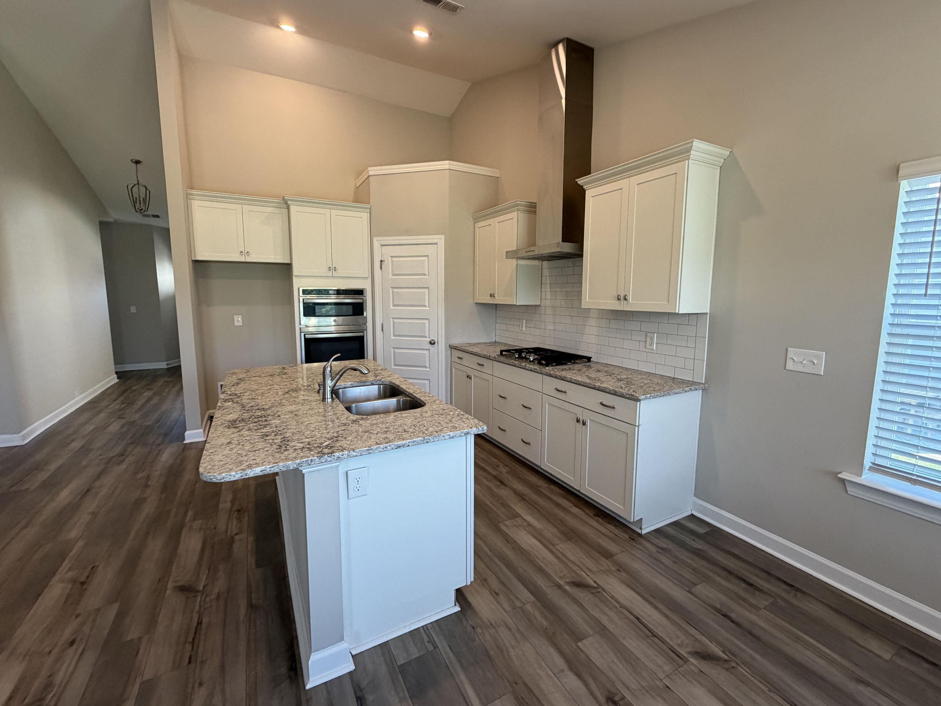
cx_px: 475
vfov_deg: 81.7
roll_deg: +0.8
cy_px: 341
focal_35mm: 15
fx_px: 408
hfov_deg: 98.2
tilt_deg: -7.3
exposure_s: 1/120
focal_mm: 2.22
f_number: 2.2
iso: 250
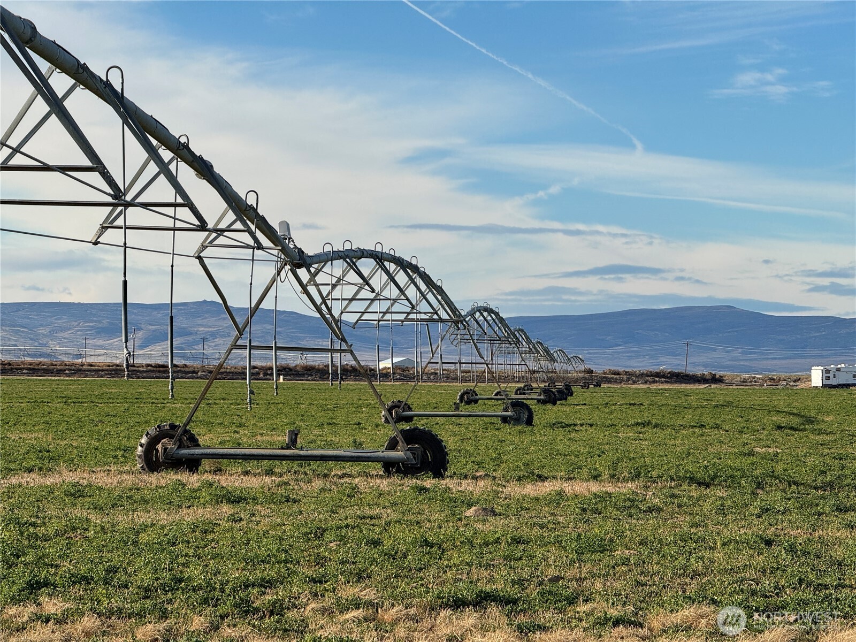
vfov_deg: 12.3
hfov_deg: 16.4
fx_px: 2967
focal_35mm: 120
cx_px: 428
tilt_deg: -0.4
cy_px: 321
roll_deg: -1.2
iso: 50
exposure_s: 1/1613
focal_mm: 15.66
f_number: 2.8
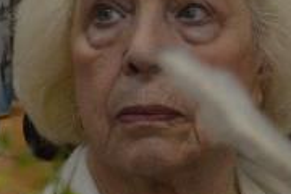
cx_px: 666
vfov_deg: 2.9
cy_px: 44
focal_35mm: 469
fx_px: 3790
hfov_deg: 4.3
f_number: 5.6
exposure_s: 1/100
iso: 1600
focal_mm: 55
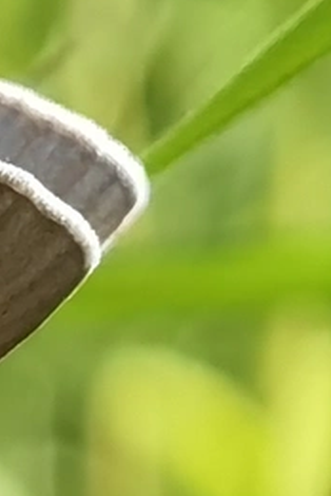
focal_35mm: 314
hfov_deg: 4.4
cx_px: -171
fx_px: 4330
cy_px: 382
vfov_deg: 6.6
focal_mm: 6.71
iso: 50
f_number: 1.9
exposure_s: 1/1013
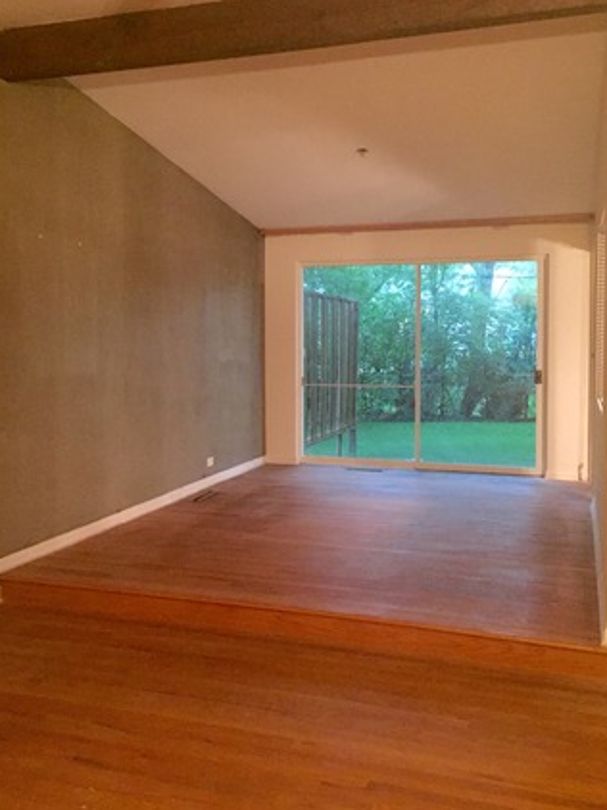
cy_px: 361
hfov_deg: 42.9
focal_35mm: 33
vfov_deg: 55.3
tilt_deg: -3.2
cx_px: 305
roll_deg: +0.4
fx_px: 772
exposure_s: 1/15
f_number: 2.2
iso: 400
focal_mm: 4.15
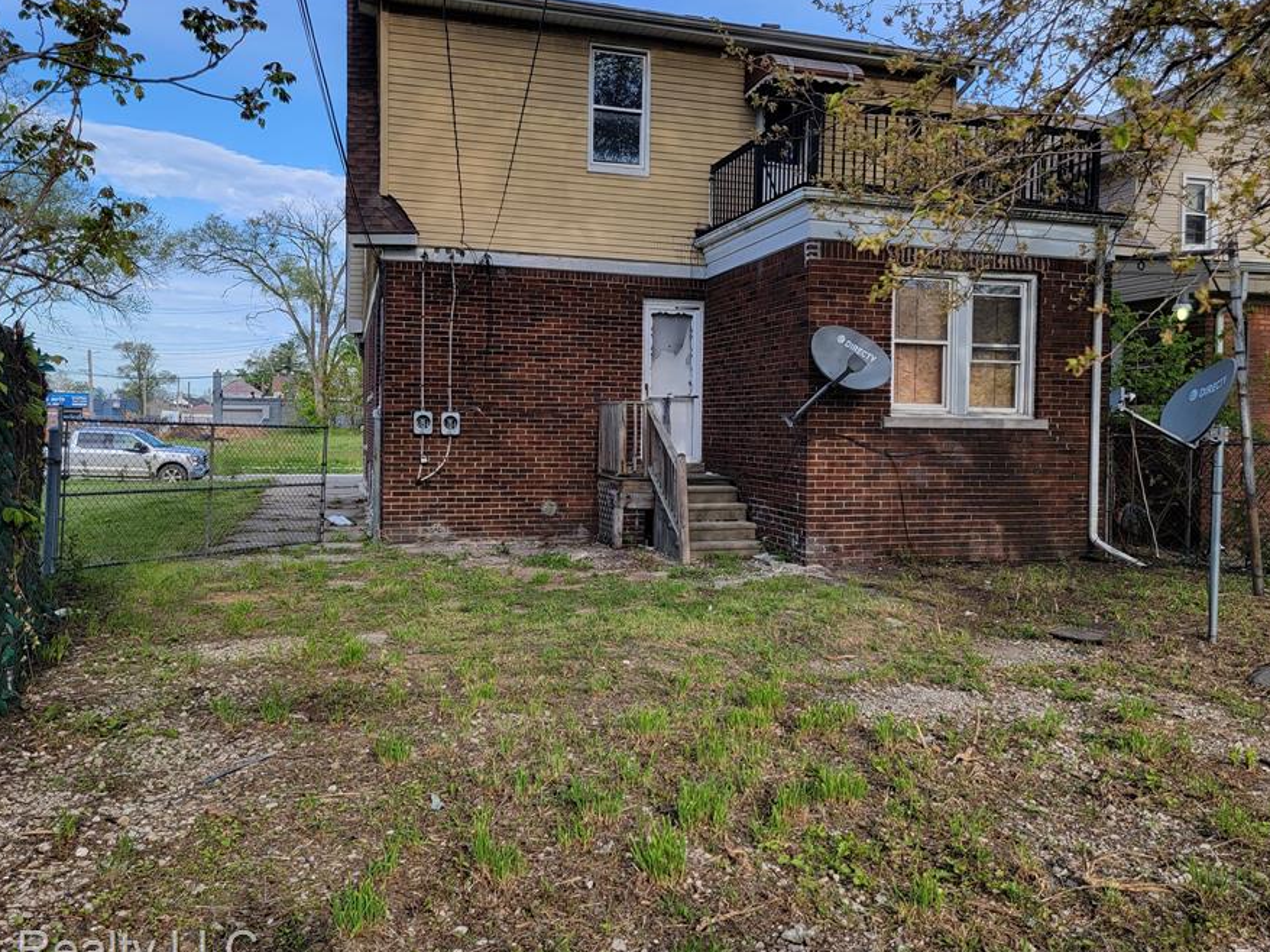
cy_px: 428
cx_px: 639
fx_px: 1027
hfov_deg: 63.5
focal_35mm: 28
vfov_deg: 49.6
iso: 16
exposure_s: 1/298
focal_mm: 6.7
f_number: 1.8
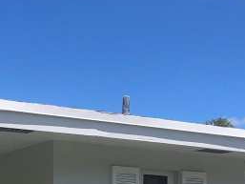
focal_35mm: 87
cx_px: -31
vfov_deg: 16.4
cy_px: 215
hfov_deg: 21.3
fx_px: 616
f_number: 1.8
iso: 20
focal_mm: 4
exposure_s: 1/1736
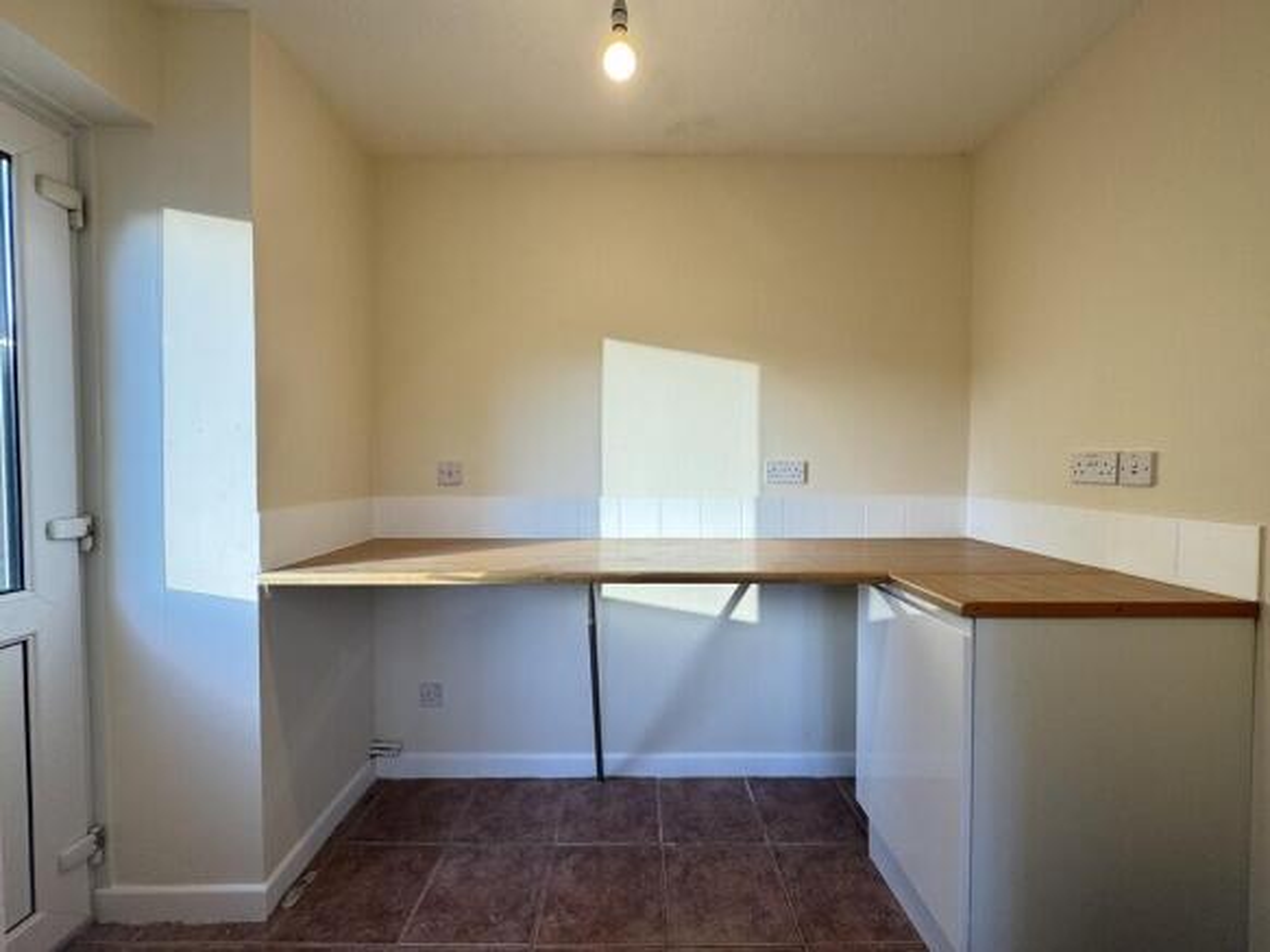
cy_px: 476
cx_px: 635
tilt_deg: -1.2
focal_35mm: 14
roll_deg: +0.8
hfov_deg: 102.1
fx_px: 514
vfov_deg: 85.7
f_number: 2.2
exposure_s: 1/100
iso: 100
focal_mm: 2.22
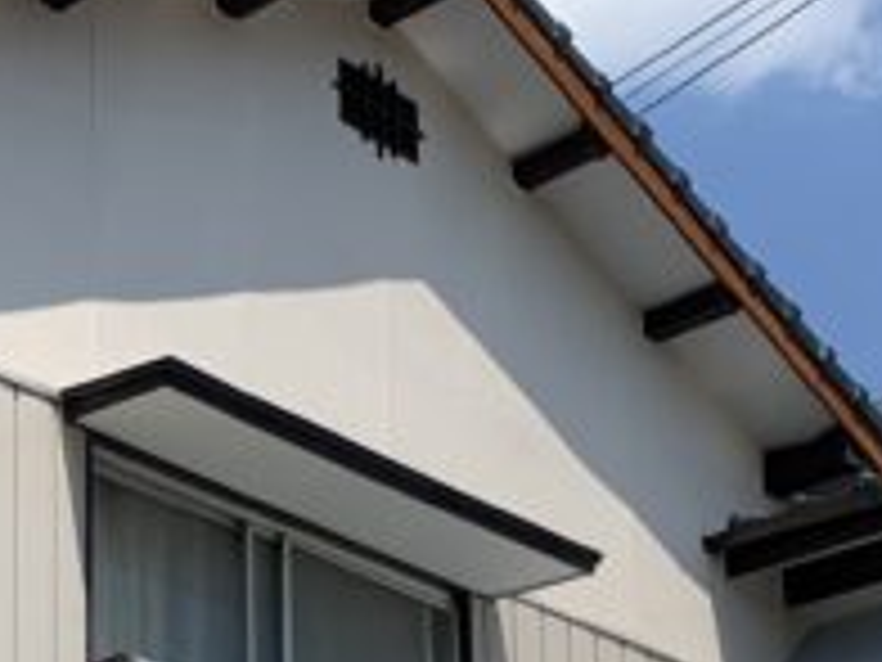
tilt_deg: +15.3
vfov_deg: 13.1
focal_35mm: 106
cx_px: -166
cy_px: 1013
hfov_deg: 17.7
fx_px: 2701
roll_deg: -0.9
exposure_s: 1/3086
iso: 25
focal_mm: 4.25
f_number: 1.8
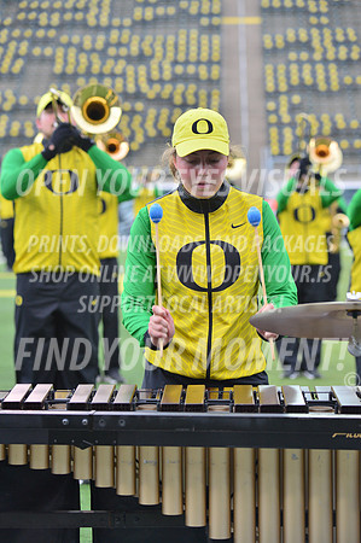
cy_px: 272
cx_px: 180
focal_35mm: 135
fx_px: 2035
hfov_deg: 10.1
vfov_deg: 15.2
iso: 640
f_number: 5.6
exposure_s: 1/500
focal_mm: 135
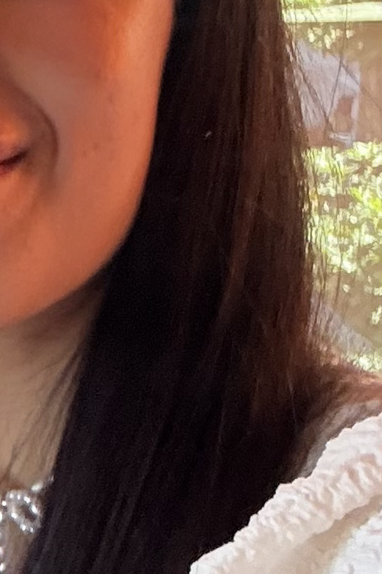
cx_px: -657
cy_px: 191
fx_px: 2102
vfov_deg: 15.5
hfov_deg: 8.9
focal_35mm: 132
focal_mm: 2.69
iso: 160
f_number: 1.9
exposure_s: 1/60
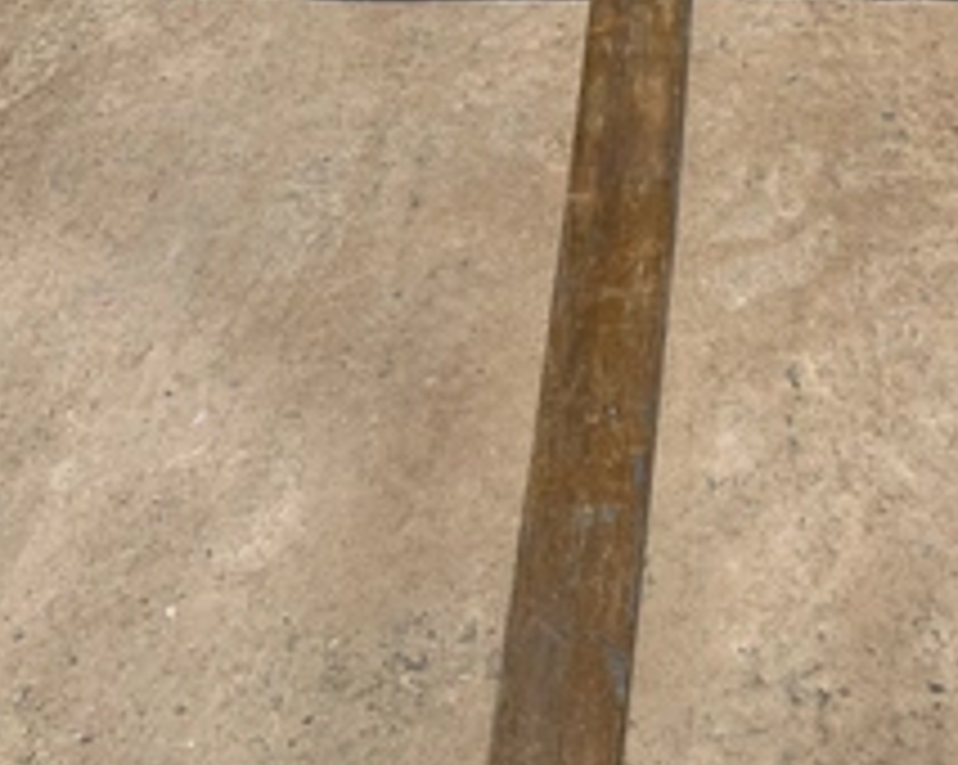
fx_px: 1246
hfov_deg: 38.8
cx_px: 877
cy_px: 338
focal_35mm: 44
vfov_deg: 34.1
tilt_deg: -51.7
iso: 80
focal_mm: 6.76
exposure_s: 1/9091
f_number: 1.78
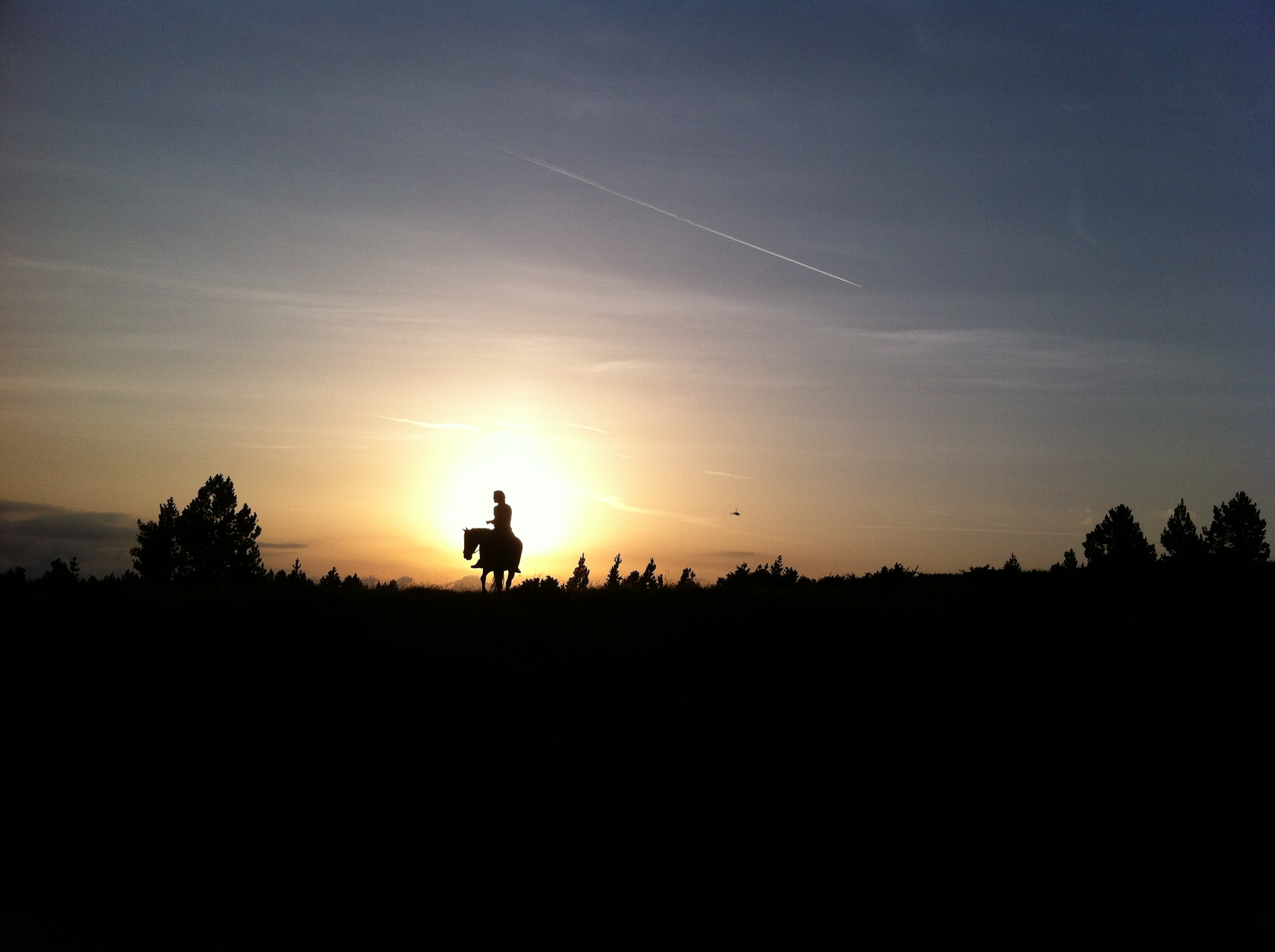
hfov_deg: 52.7
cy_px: 476
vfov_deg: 40.6
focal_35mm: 35
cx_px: 638
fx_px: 1287
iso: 80
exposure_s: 1/2320
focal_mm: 3.85
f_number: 2.8
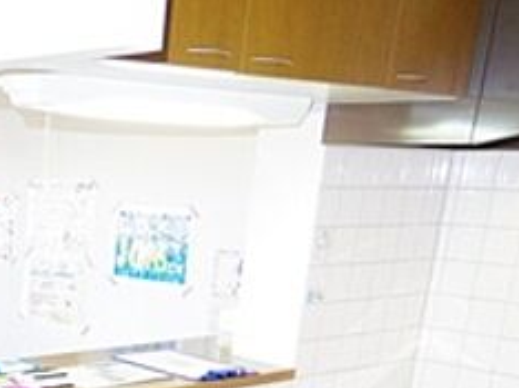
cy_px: 459
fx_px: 944
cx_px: -64
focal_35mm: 63
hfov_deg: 27.8
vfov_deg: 21.6
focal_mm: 5
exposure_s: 1/40
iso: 800
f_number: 2.8
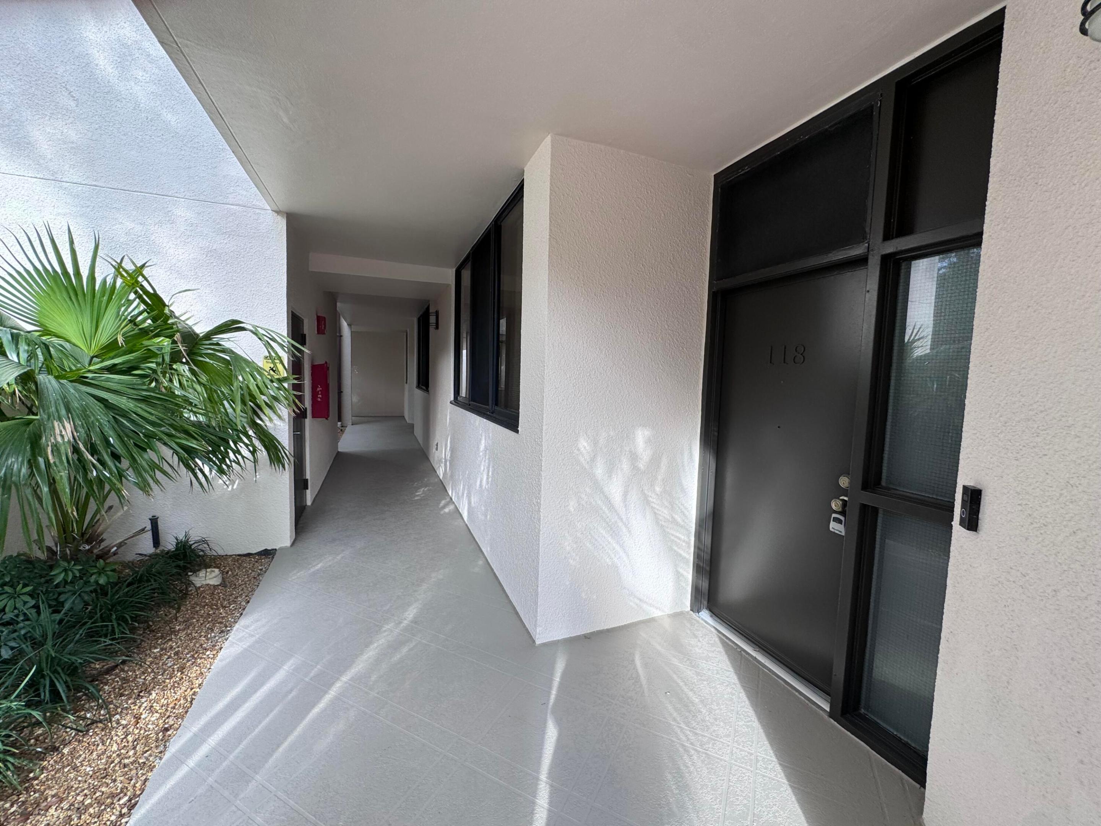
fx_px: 445
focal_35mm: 14
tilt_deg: -5.0
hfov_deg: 102.1
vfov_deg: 85.7
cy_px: 413
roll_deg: -1.8
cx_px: 550
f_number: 2.2
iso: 40
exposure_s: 1/187
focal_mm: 2.22
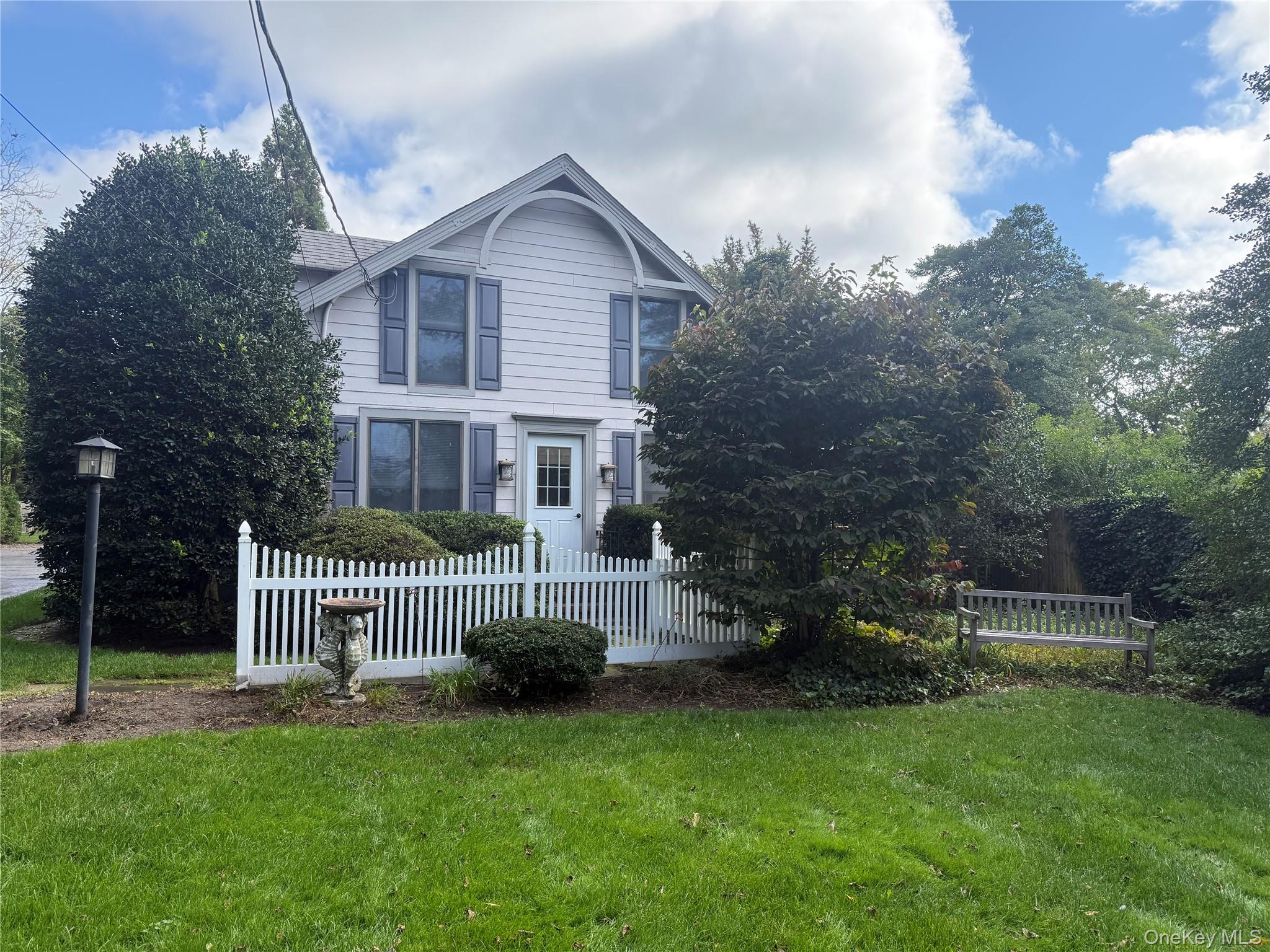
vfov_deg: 56.8
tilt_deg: +2.7
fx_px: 881
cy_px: 476
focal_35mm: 24
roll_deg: -0.6
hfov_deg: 71.6
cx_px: 635
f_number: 1.78
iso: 100
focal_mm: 6.76
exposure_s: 1/1812
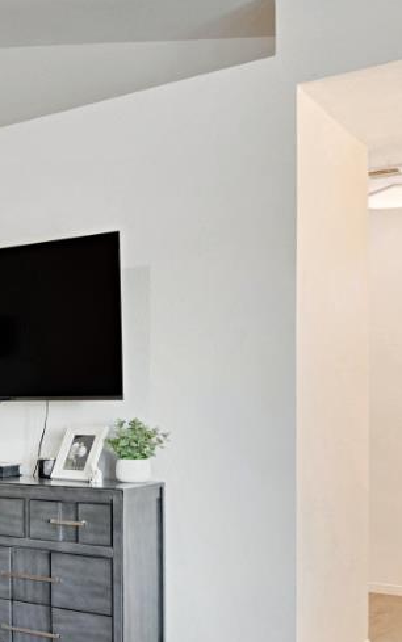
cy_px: 422
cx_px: -330
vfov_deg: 39.9
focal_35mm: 50
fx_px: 876
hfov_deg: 19.2
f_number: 7.1
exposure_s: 1/6
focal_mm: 16
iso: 640
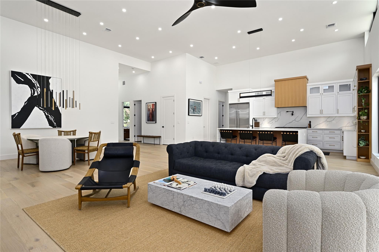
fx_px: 189
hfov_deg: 90.0
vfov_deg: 67.3
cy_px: 126
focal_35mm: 18
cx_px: 190
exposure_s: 1/25
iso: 800
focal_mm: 18
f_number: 8
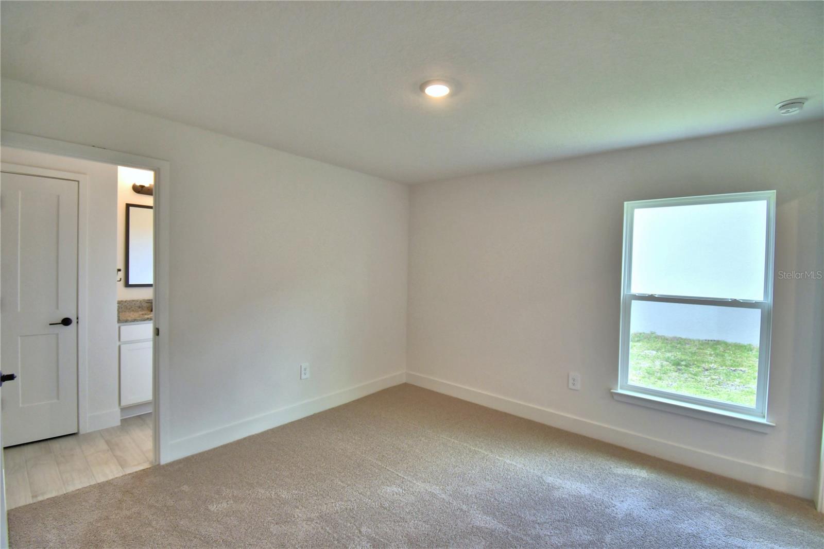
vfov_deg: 77.3
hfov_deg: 100.4
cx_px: 412
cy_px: 274
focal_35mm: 15
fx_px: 343
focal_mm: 10
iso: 320
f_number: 4.5
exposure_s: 1/125
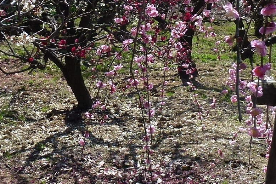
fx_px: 629
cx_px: 125
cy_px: 12
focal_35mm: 82
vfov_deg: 16.4
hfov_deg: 24.7
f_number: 4
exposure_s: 1/640
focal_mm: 4.3
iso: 100
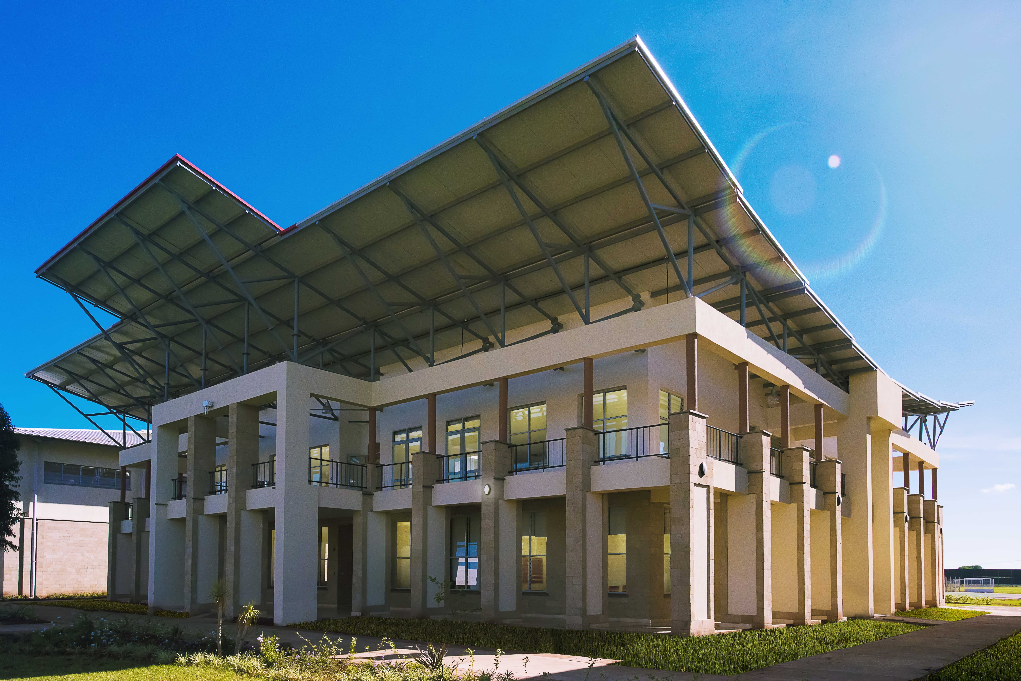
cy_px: 340
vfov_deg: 53.2
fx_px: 681
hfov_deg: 73.7
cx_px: 510
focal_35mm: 24
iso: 3200
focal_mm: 24
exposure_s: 1/8000
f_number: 10
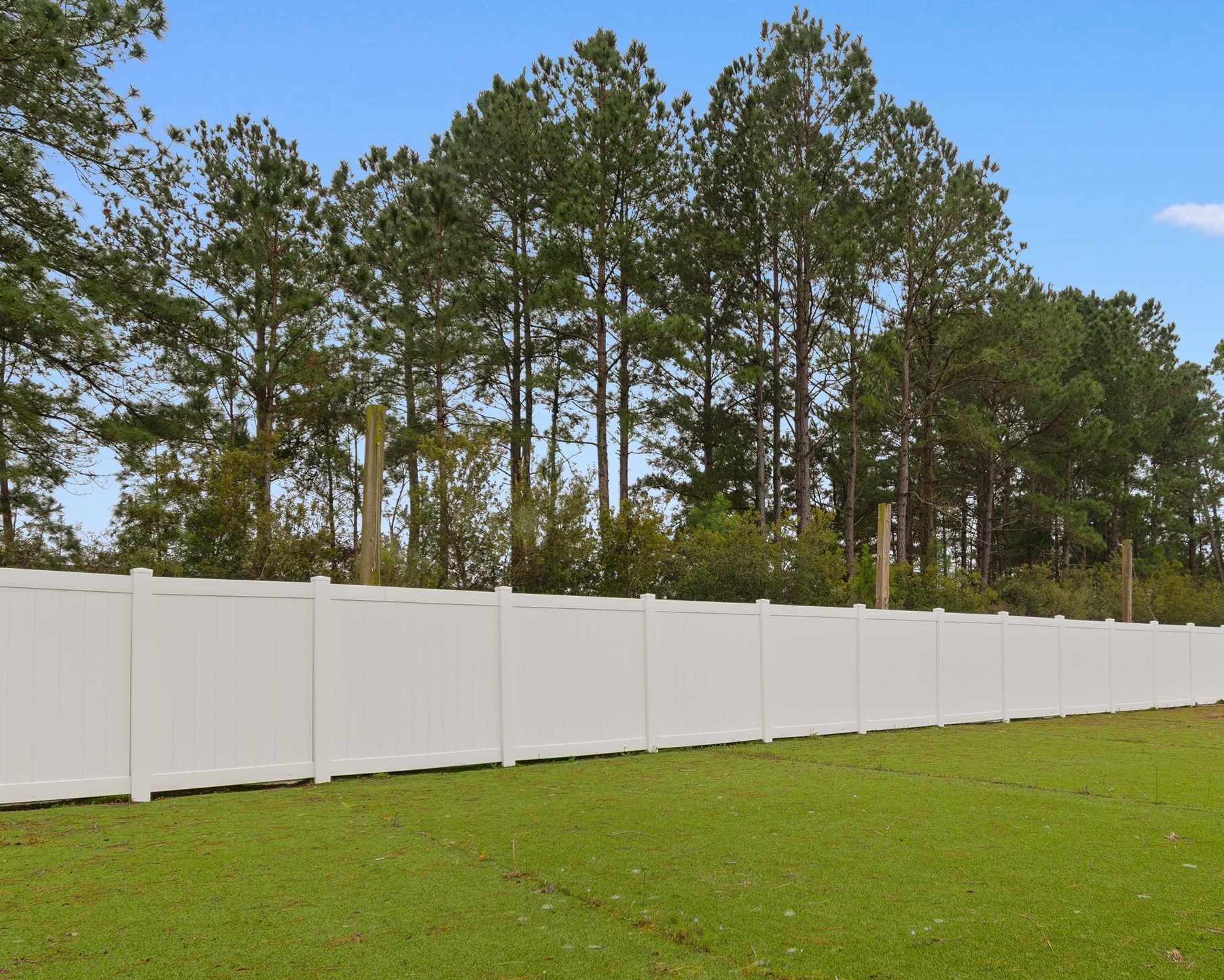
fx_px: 870
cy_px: 620
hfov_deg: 68.6
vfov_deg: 58.0
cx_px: 803
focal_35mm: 24
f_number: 4.5
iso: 100
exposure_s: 1/50
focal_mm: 10
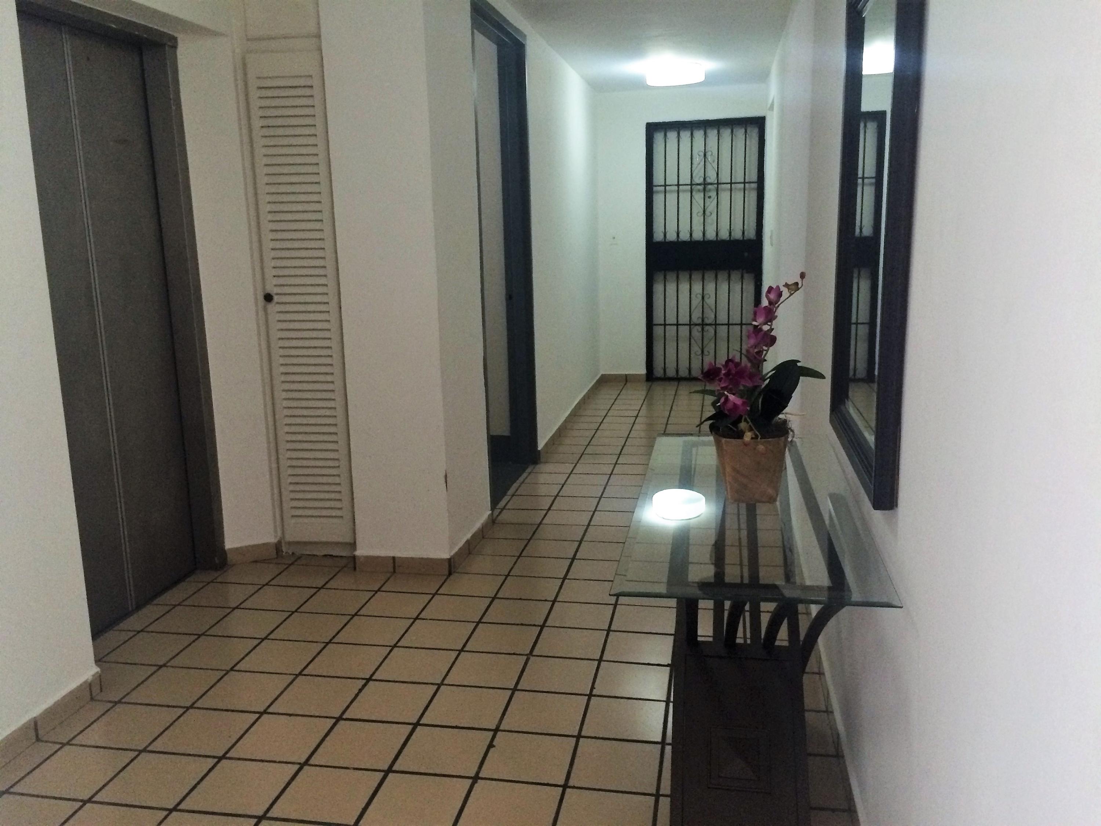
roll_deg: +2.5
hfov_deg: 61.7
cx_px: 550
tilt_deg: -10.2
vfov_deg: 48.2
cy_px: 413
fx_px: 922
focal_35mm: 29
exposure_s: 1/30
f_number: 2.2
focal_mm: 4.15
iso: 160
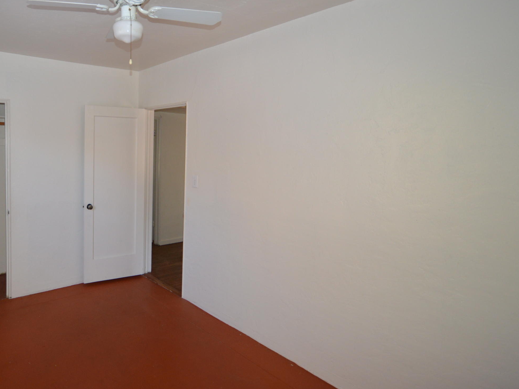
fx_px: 330
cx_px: 137
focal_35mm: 22
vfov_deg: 60.8
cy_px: 163
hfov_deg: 71.7
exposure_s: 1/60
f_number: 3.5
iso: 450
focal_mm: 10
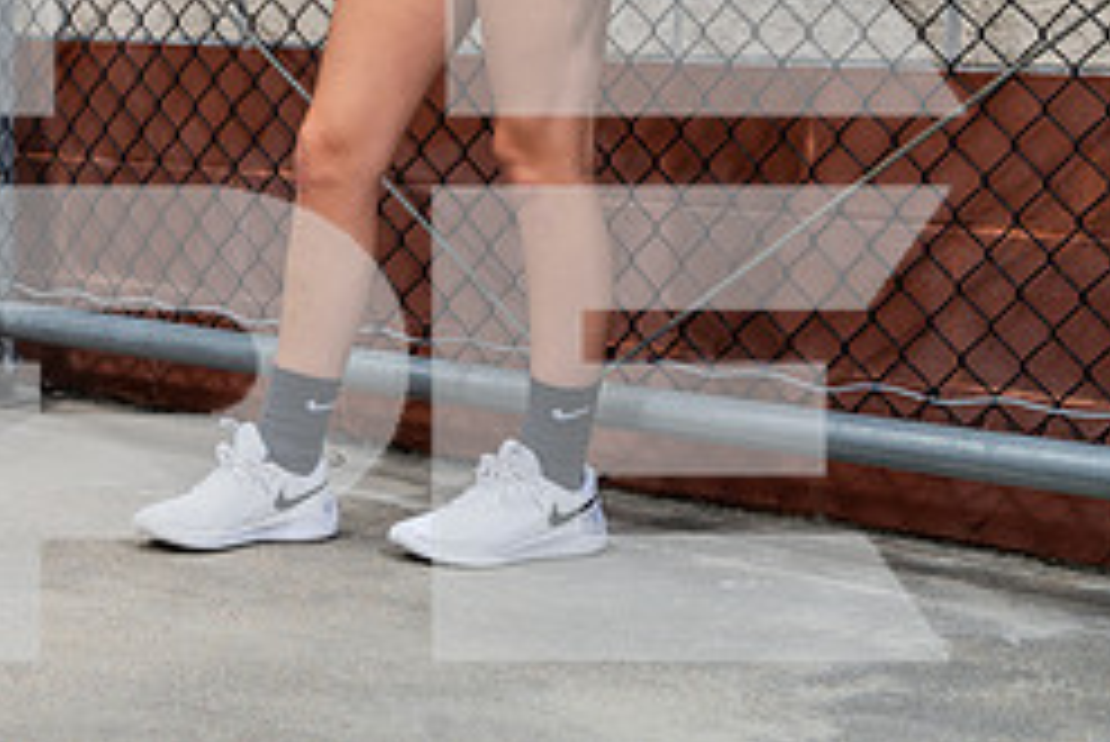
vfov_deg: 15.2
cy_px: -119
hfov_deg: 21.8
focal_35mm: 87
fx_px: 2684
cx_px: -180
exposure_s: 1/125
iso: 100
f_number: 8
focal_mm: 37
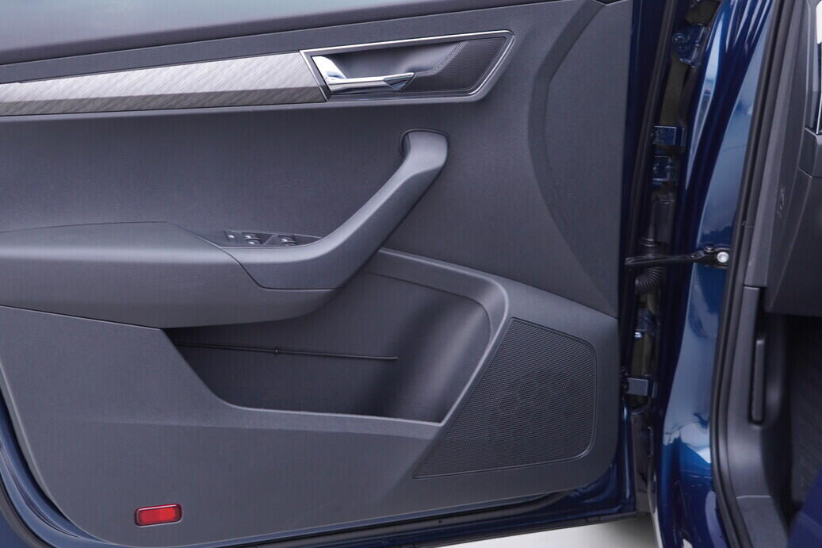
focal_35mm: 50
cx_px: 254
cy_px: 216
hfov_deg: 39.0
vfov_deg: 26.9
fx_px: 1141
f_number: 2.8
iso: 125
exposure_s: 1/40
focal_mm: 24
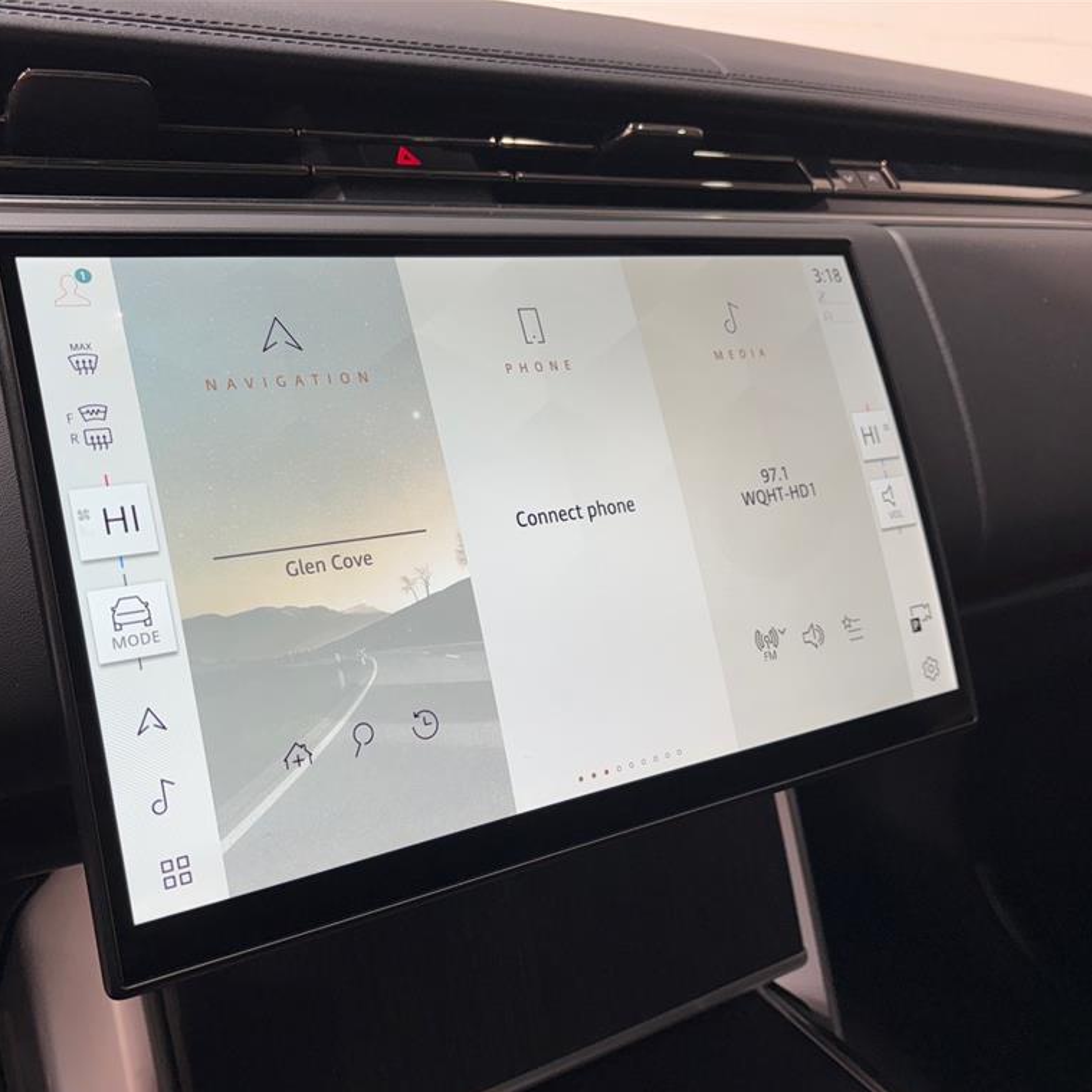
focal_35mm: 31
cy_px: 551
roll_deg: -5.7
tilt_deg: -22.8
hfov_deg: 52.4
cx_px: 481
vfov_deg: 52.5
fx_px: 1106
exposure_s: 1/150
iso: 40
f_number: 1.6
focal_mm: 5.96
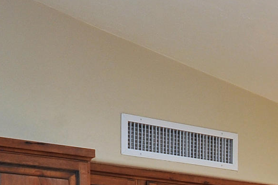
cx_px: 388
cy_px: 361
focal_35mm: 93
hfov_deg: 19.7
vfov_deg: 12.9
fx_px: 717
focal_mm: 18
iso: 1000
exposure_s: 1/30
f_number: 7.1
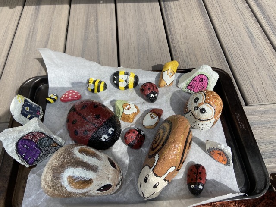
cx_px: 138
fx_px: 207
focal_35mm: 26
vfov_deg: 53.1
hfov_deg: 67.3
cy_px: 104
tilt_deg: -57.4
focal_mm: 4.25
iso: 32
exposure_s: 1/1412
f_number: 1.8
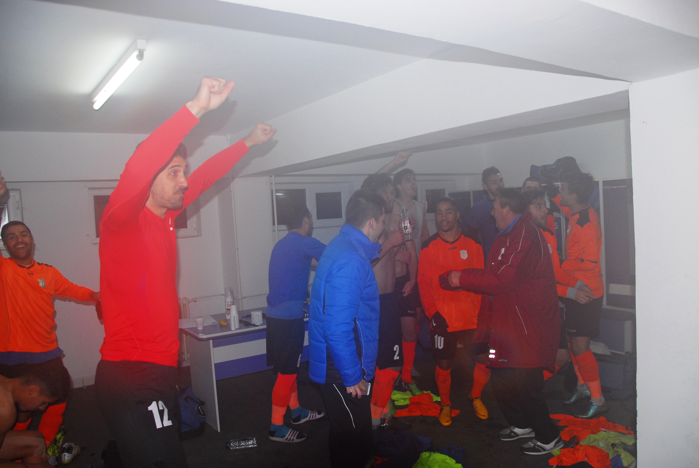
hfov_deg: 67.3
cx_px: 350
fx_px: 525
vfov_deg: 48.0
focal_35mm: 27
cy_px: 234
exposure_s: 1/100
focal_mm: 18
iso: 400
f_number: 3.5
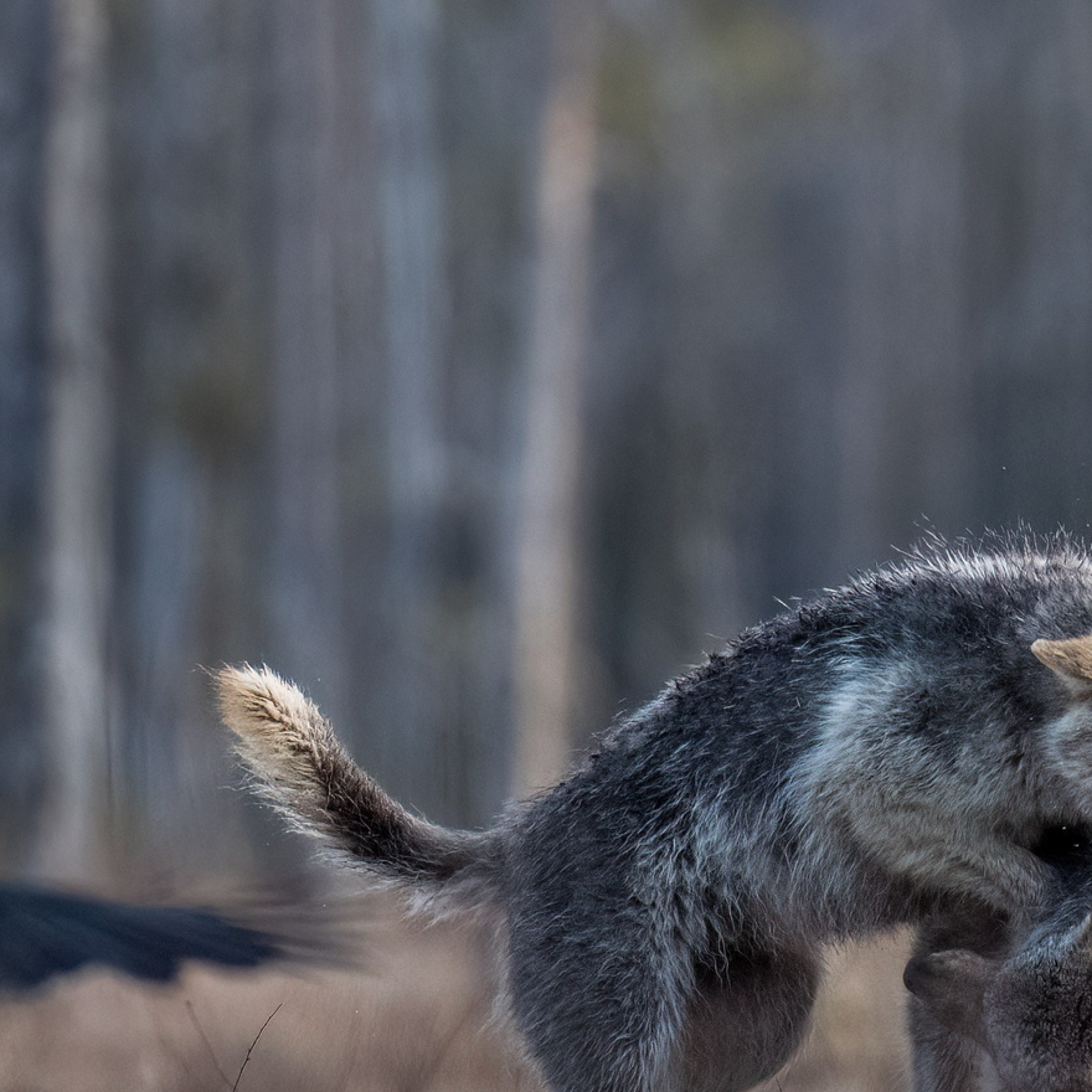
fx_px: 52964
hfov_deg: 1.2
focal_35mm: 1484
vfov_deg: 1.2
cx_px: 413
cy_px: 841
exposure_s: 1/1000
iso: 3200
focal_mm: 600
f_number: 4
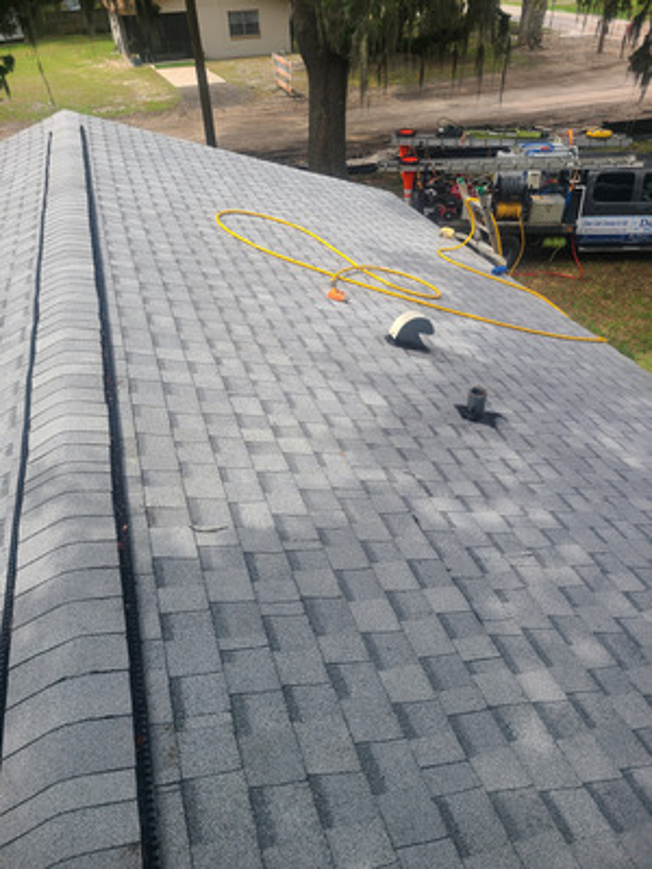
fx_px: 653
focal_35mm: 26
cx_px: 326
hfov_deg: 53.1
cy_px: 434
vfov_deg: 67.3
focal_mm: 5.4
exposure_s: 1/1283
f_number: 1.8
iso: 40
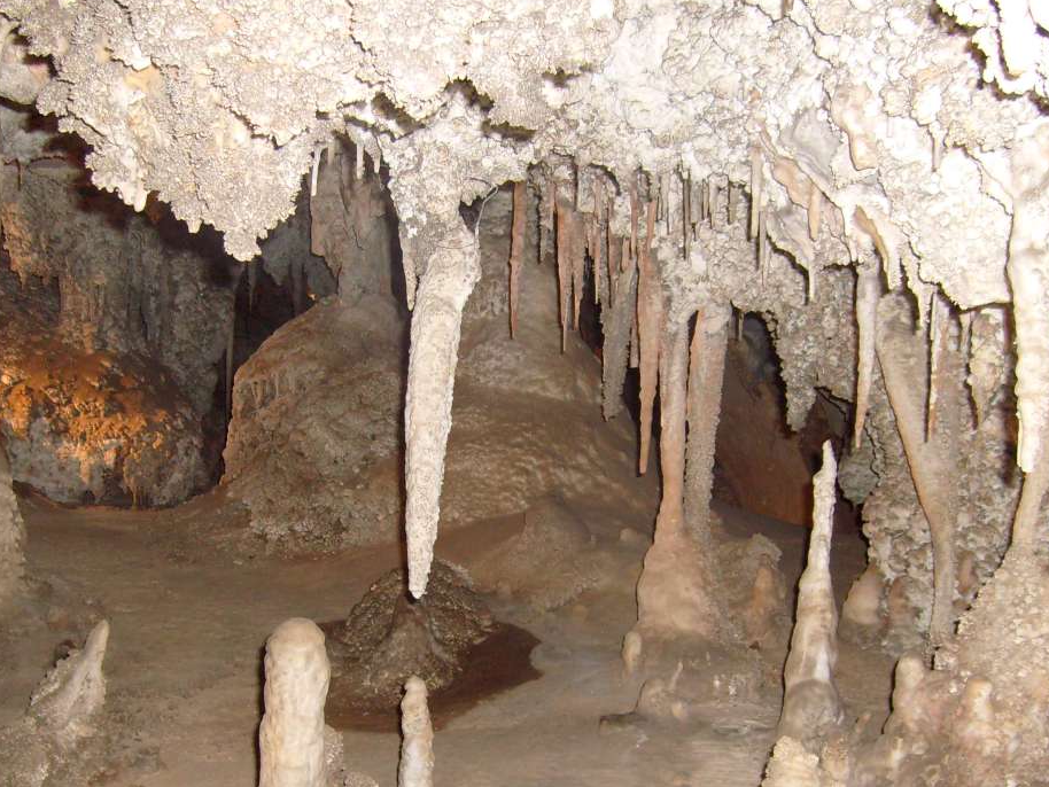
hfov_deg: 38.9
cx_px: 490
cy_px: 496
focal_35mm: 49
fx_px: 1485
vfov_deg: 29.6
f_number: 2.8
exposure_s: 1/45
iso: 100
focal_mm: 5.8
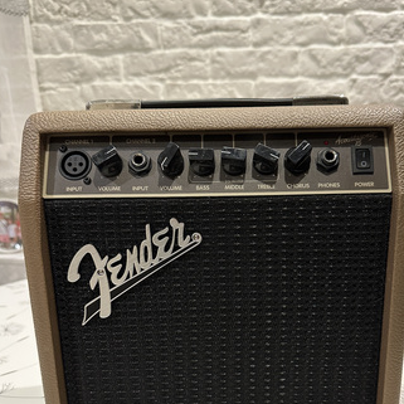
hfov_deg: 49.6
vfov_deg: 49.1
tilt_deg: -14.8
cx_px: 227
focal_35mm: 33
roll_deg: +0.6
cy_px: 262
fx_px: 436
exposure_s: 1/50
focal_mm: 6.86
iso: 500
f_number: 1.78
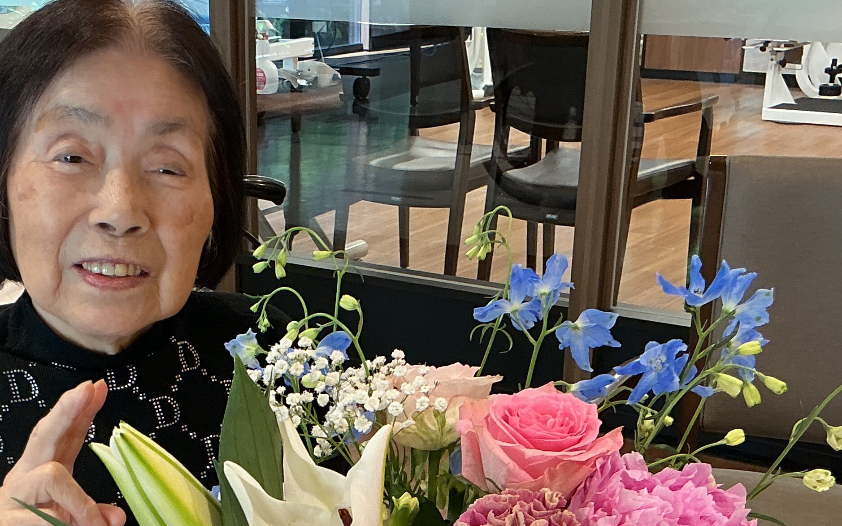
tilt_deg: -24.0
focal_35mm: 66
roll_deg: +2.1
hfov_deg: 30.6
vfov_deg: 19.2
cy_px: 529
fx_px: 1515
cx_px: 223
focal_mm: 3
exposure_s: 1/50
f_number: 1.8
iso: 64
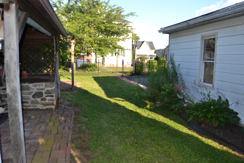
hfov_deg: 67.4
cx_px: 122
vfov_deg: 47.9
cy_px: 82
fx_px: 183
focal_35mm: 27
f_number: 5
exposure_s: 1/200
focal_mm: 18
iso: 100
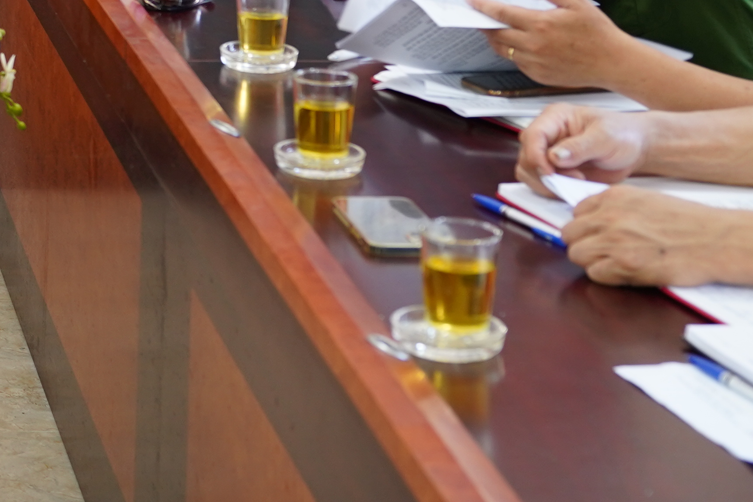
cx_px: -300
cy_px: -308
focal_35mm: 131
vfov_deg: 10.0
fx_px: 2749
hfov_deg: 14.7
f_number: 4
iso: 500
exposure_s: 1/40
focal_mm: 37.7
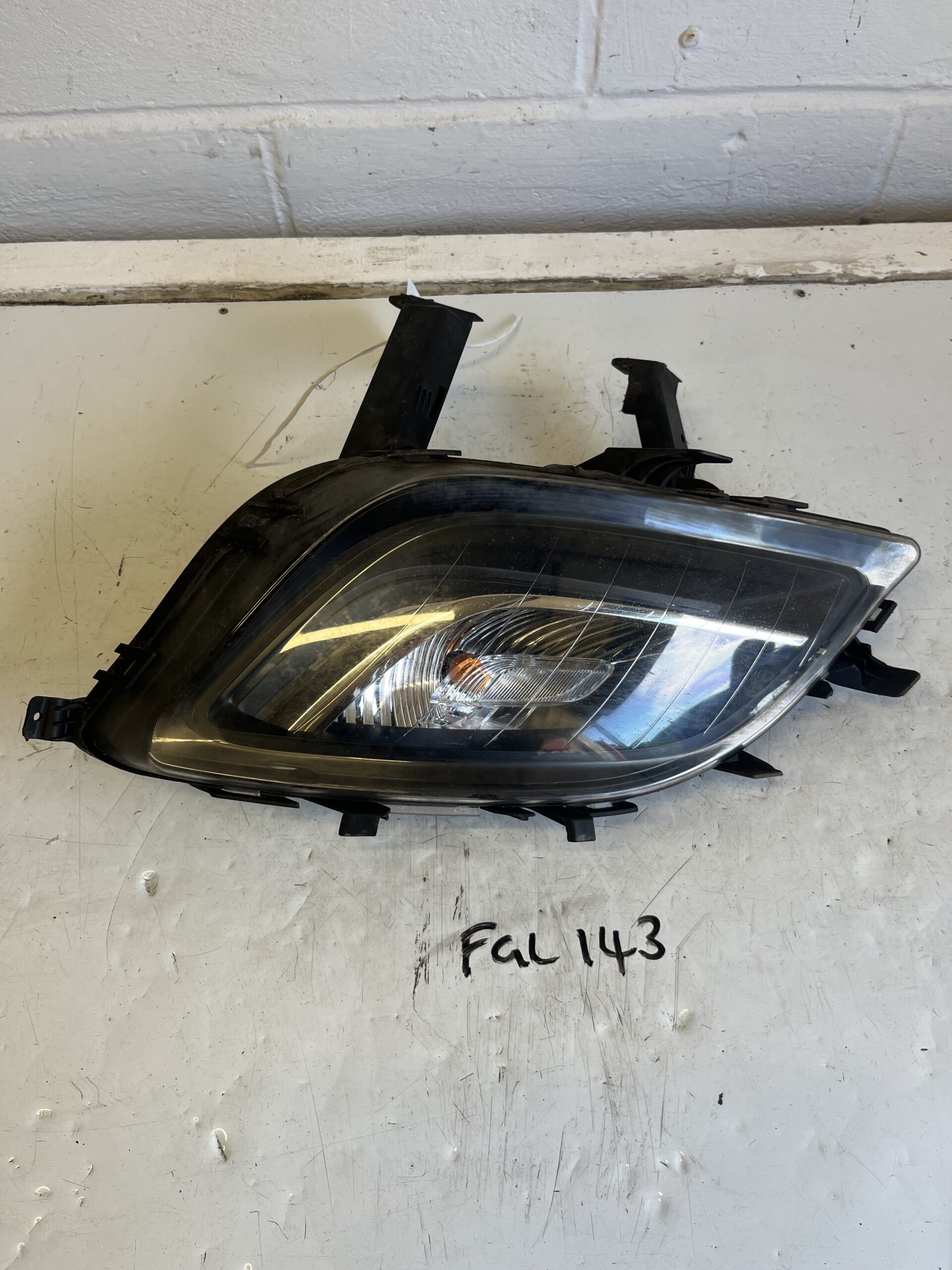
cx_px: 476
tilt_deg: -60.2
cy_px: 635
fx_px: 953
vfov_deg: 67.3
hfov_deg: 53.1
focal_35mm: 26
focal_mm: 5.1
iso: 50
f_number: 1.6
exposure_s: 1/100
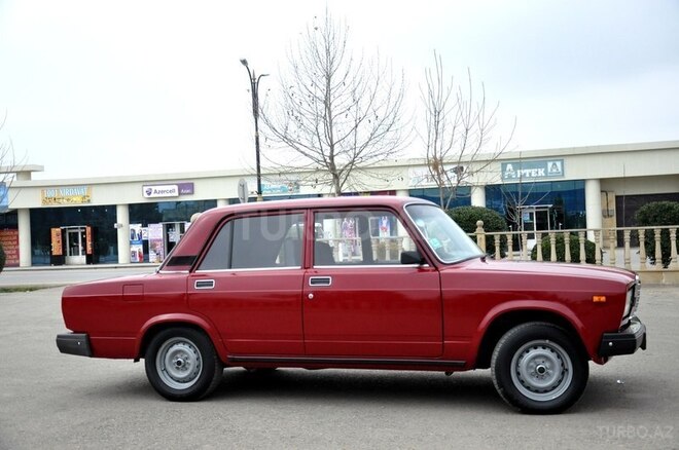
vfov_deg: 29.8
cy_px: 225
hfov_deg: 43.7
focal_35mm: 45
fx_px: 847
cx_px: 340
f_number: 5
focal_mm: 30
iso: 1250
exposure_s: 1/1250
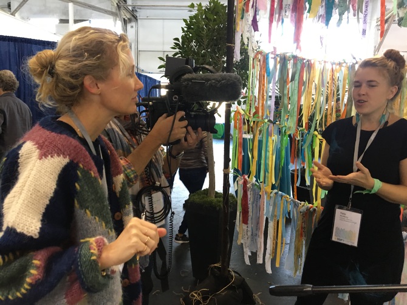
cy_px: 152
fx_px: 341
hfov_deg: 61.7
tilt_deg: -7.9
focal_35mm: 29
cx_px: 204
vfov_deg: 48.2
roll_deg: -2.6
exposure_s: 1/30
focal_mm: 4.15
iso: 100
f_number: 2.2
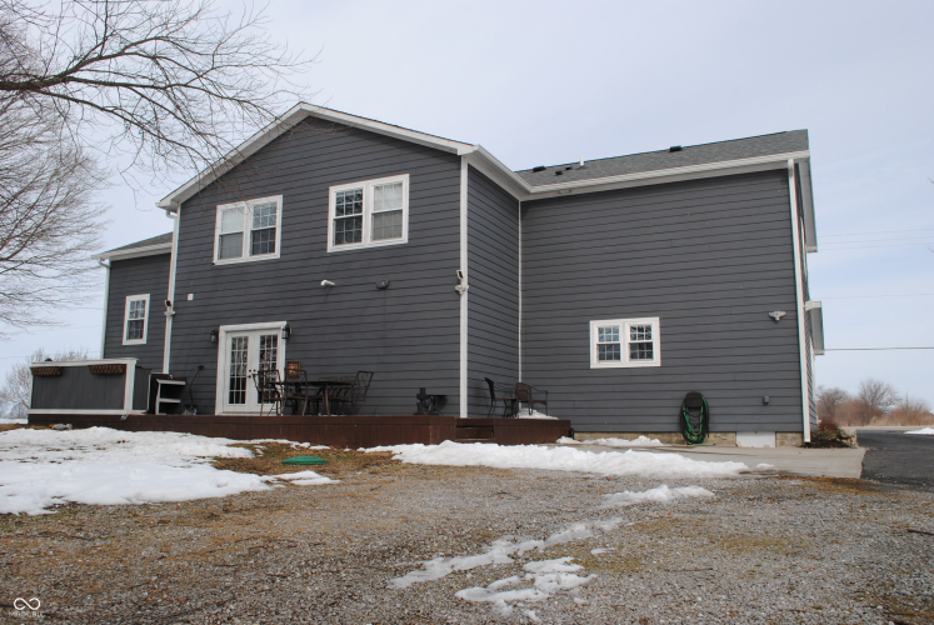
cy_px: 312
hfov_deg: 67.3
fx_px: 701
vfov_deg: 48.0
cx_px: 467
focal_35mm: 27
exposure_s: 1/250
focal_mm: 18
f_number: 8
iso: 100
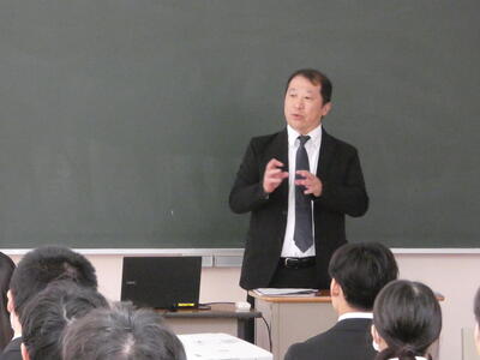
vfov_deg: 7.2
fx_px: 2843
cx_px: 240
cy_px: 180
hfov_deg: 9.7
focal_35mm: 205
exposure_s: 1/80
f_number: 5.5
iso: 3200
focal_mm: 36.8
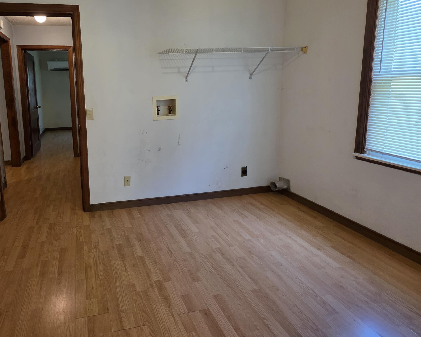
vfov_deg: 69.5
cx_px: 124
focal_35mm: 19
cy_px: 123
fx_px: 237
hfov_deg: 79.1
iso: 160
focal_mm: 2.2
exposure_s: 1/60
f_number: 1.9
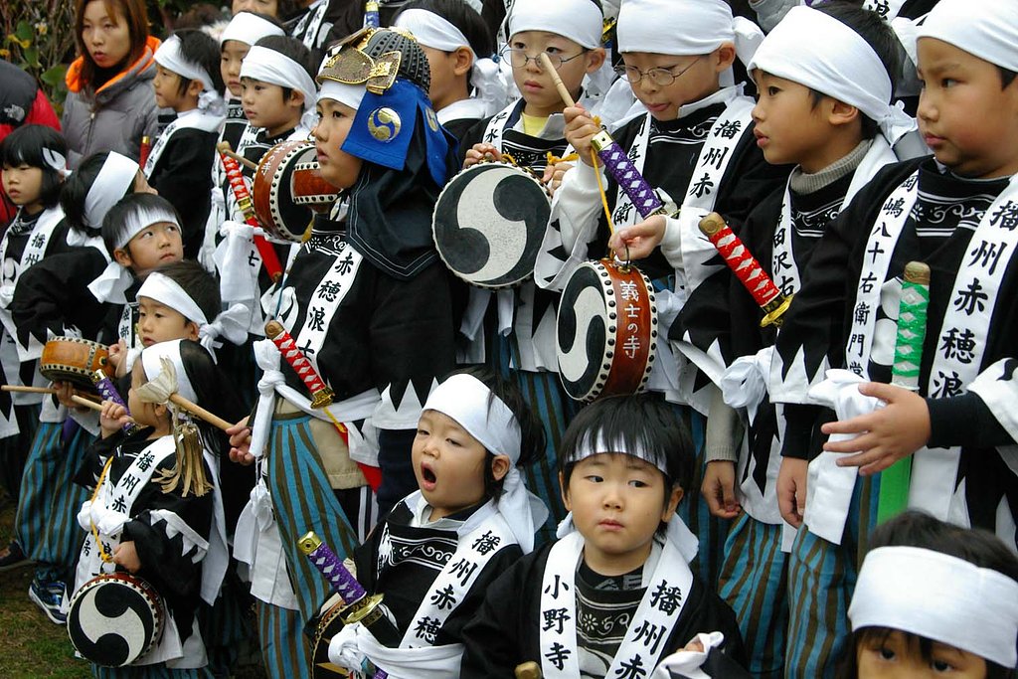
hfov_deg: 35.0
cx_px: 509
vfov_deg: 23.8
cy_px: 340
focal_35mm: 57
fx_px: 1612
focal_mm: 38
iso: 800
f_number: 4
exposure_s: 1/500
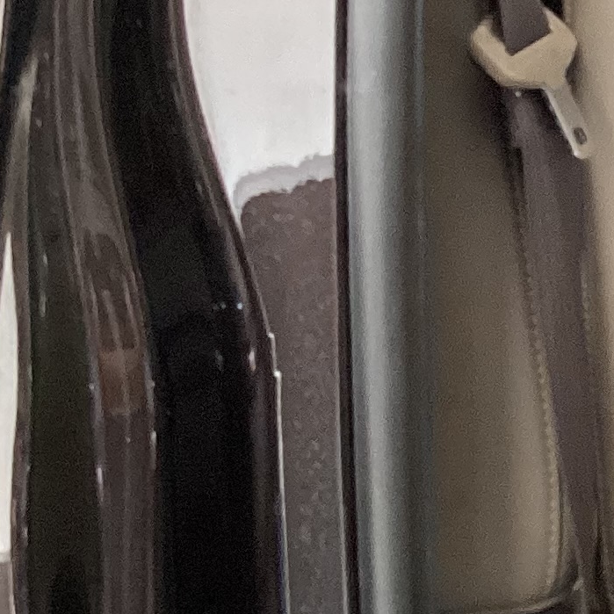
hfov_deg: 11.8
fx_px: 2569
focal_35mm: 128
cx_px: 1320
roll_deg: +0.7
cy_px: 91
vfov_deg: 13.5
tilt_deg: -14.0
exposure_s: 1/60
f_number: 2.4
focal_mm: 3.3
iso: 200
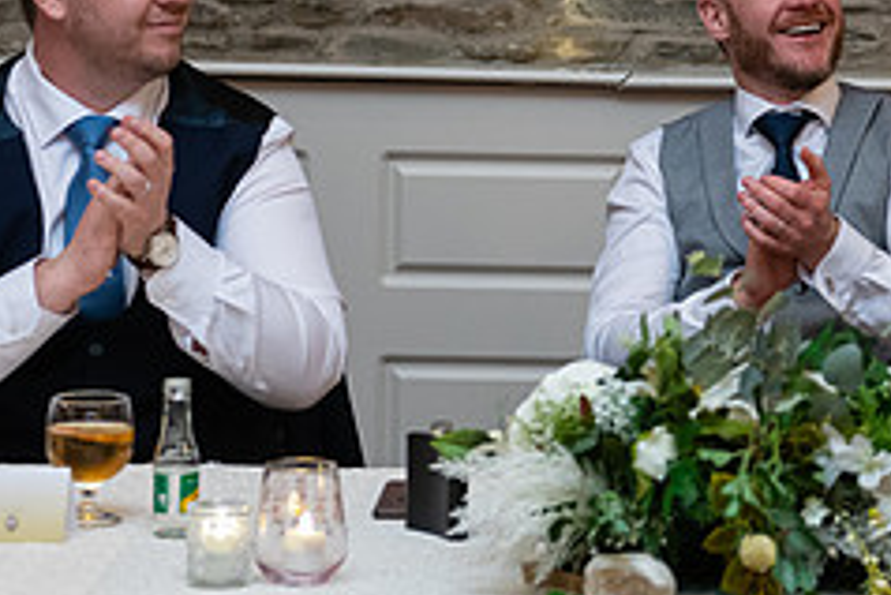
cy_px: 2
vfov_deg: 8.3
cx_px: 872
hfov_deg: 12.3
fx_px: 4086
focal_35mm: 165
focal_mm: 66
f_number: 3.5
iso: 800
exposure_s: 1/160
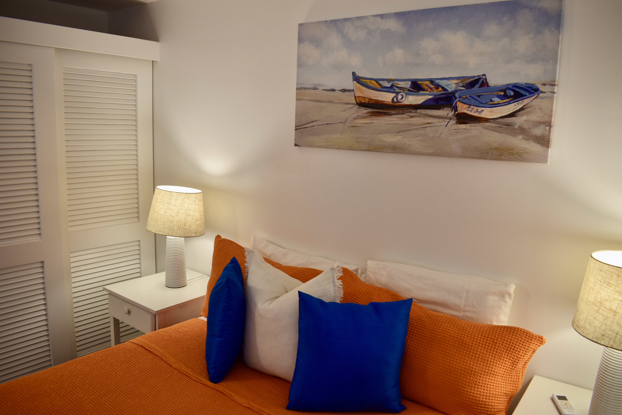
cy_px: 208
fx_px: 466
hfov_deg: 67.4
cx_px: 311
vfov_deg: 47.9
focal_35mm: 27
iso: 400
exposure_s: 1/80
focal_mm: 18
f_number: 4.5
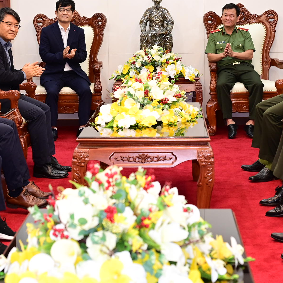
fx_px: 879
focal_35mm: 95
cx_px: 117
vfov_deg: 18.2
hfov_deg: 18.3
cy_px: 84
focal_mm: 44
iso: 1600
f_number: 4
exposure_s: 1/125
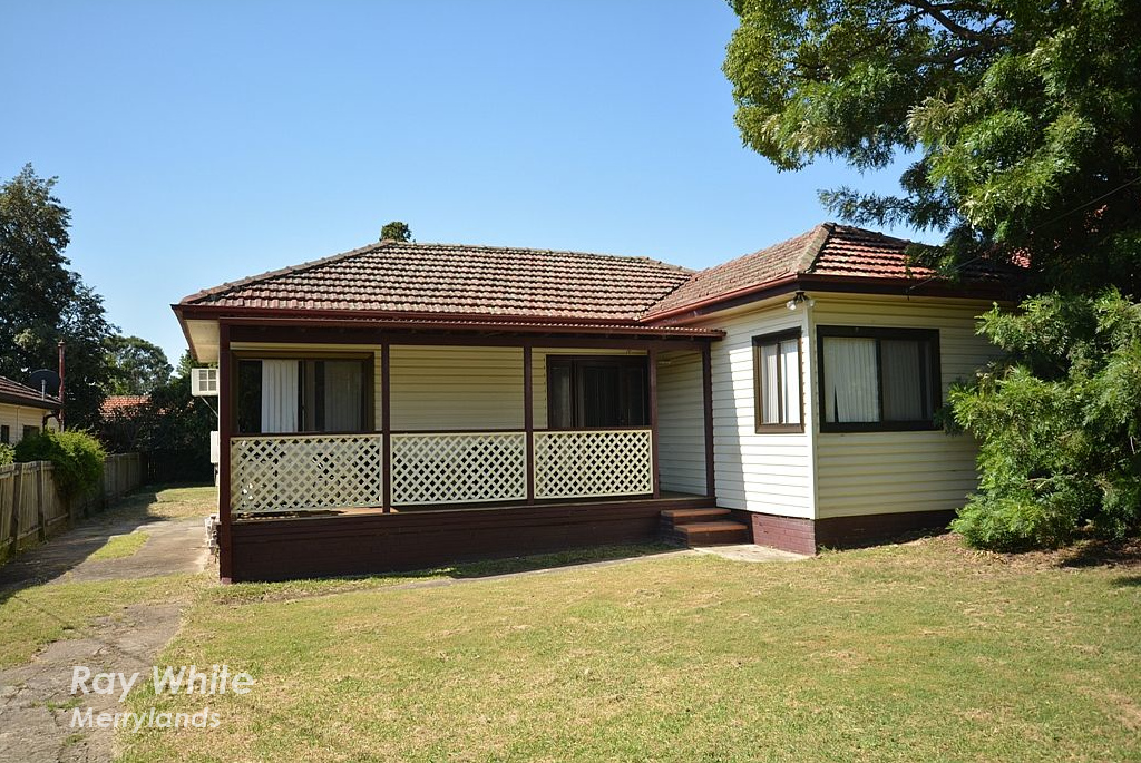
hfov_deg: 100.3
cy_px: 382
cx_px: 570
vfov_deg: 77.5
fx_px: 476
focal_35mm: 15
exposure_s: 1/60
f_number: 4
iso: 220
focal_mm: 10
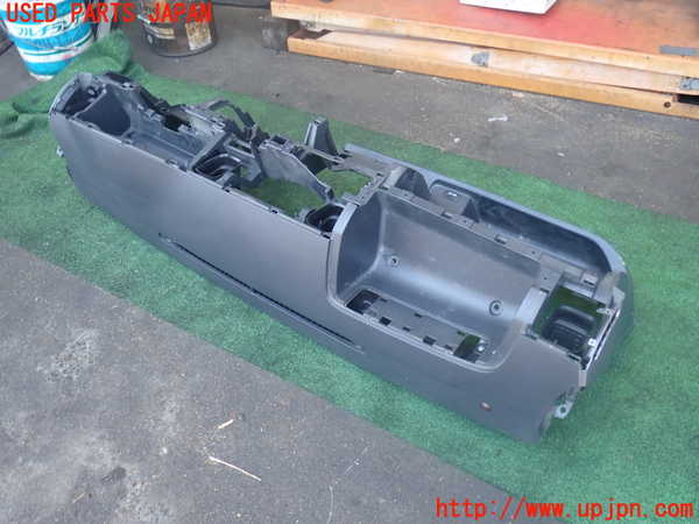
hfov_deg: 60.0
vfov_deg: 46.8
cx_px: 350
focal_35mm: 30
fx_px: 606
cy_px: 262
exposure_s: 1/125
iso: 200
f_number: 2.3
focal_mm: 5.4
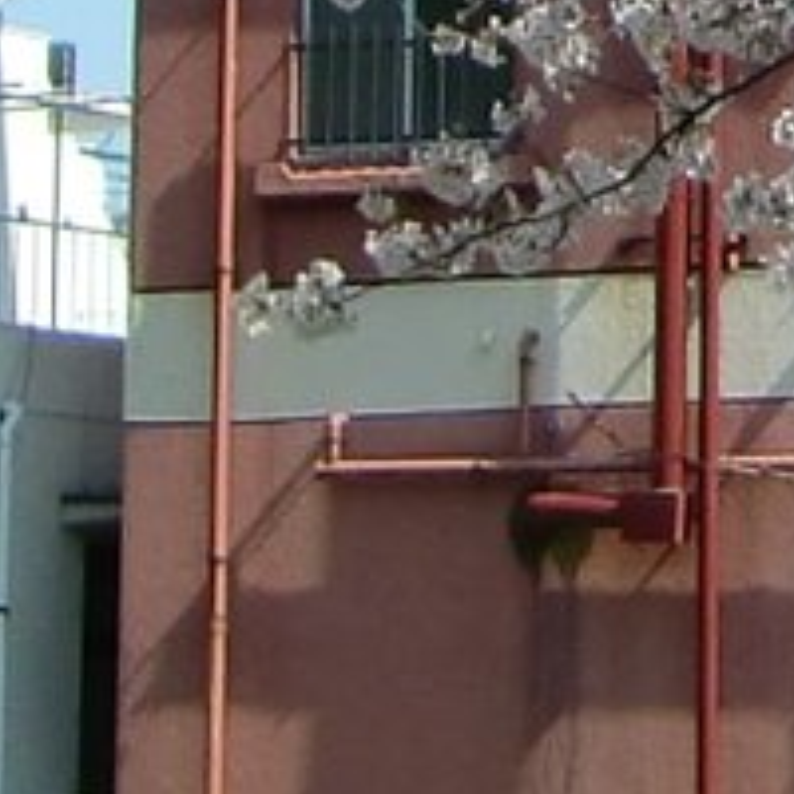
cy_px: -1104
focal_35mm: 299
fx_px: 7759
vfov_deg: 5.6
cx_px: 1830
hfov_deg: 5.7
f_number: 2.7
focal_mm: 5.8
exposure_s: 1/1000
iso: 64
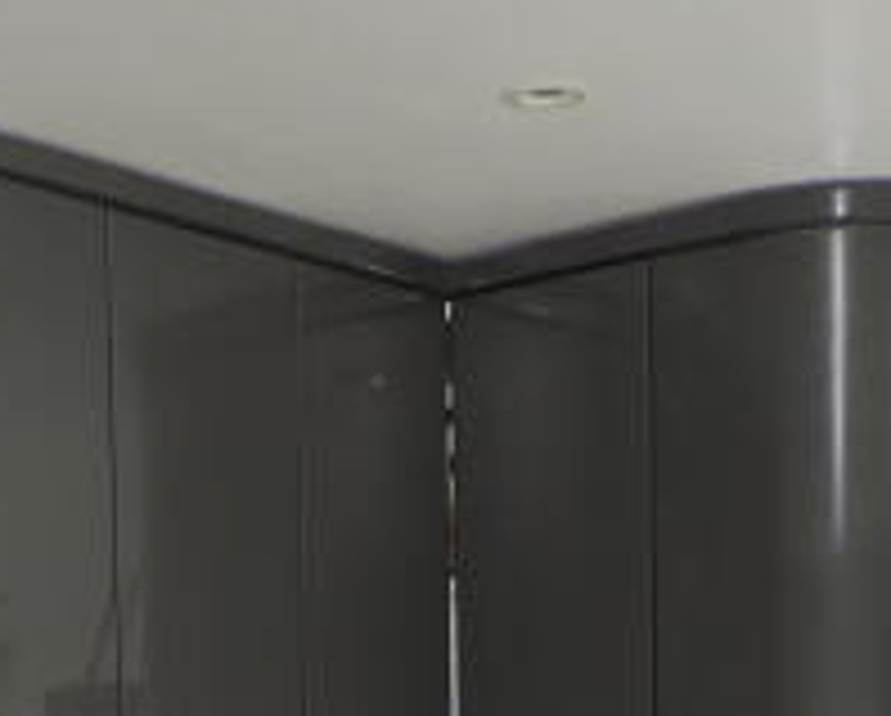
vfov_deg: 11.3
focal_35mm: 121
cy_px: 1527
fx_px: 3196
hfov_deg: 15.8
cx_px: 225
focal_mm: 4.3
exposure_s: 1/30
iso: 200
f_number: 3
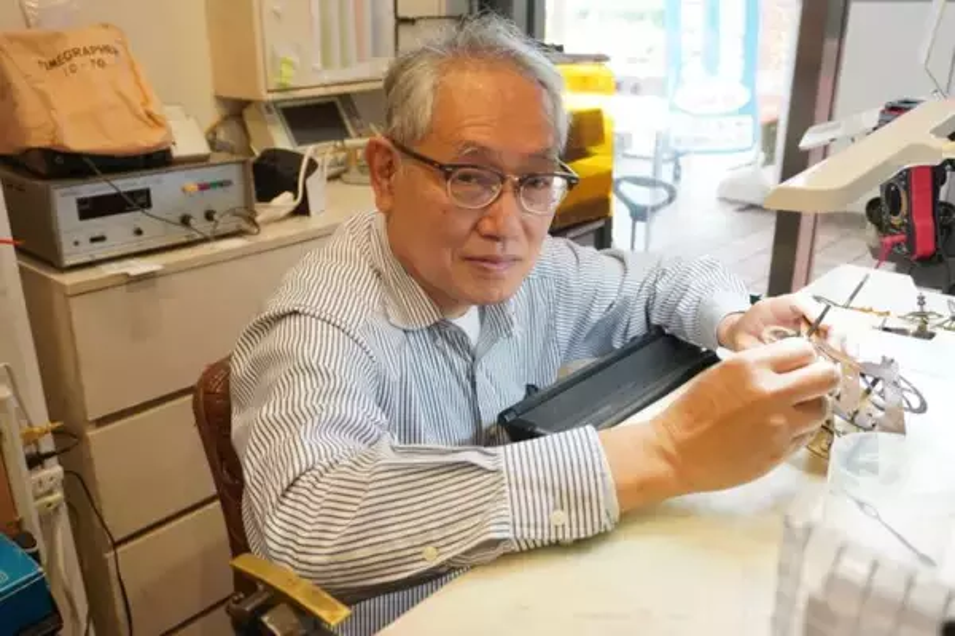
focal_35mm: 32
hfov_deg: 59.5
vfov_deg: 41.7
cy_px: 318
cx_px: 478
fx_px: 836
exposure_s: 1/40
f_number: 4
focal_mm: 21
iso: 320
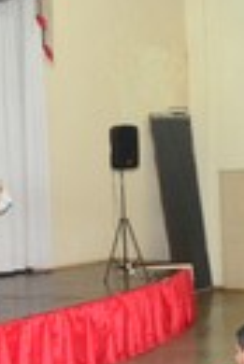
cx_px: -62
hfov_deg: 12.8
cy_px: 280
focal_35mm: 104
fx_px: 1054
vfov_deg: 19.5
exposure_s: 1/60
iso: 3200
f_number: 3.5
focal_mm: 20
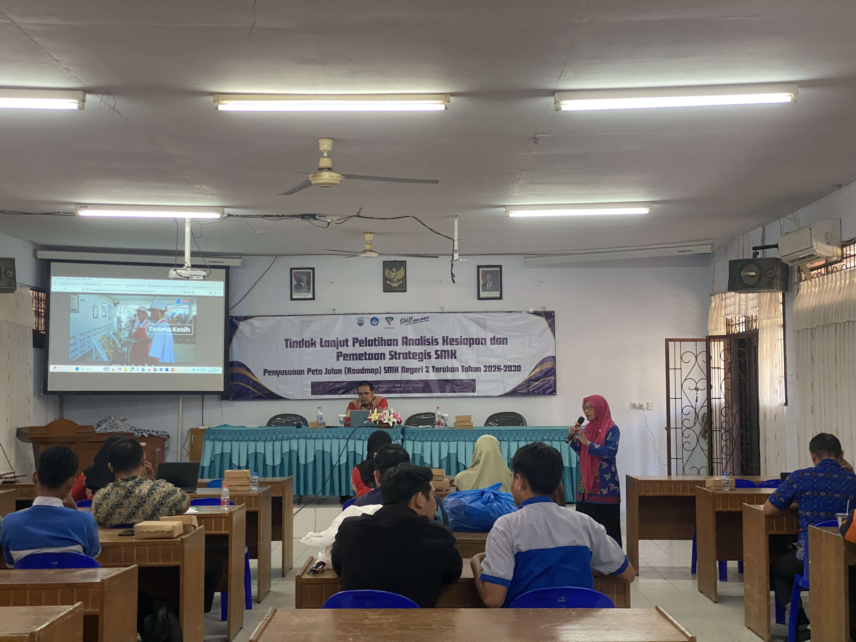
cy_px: 321
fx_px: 1286
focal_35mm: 52
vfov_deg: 28.0
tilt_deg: +1.8
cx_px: 428
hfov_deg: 36.8
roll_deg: -0.2
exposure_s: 1/50
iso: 160
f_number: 2
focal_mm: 6
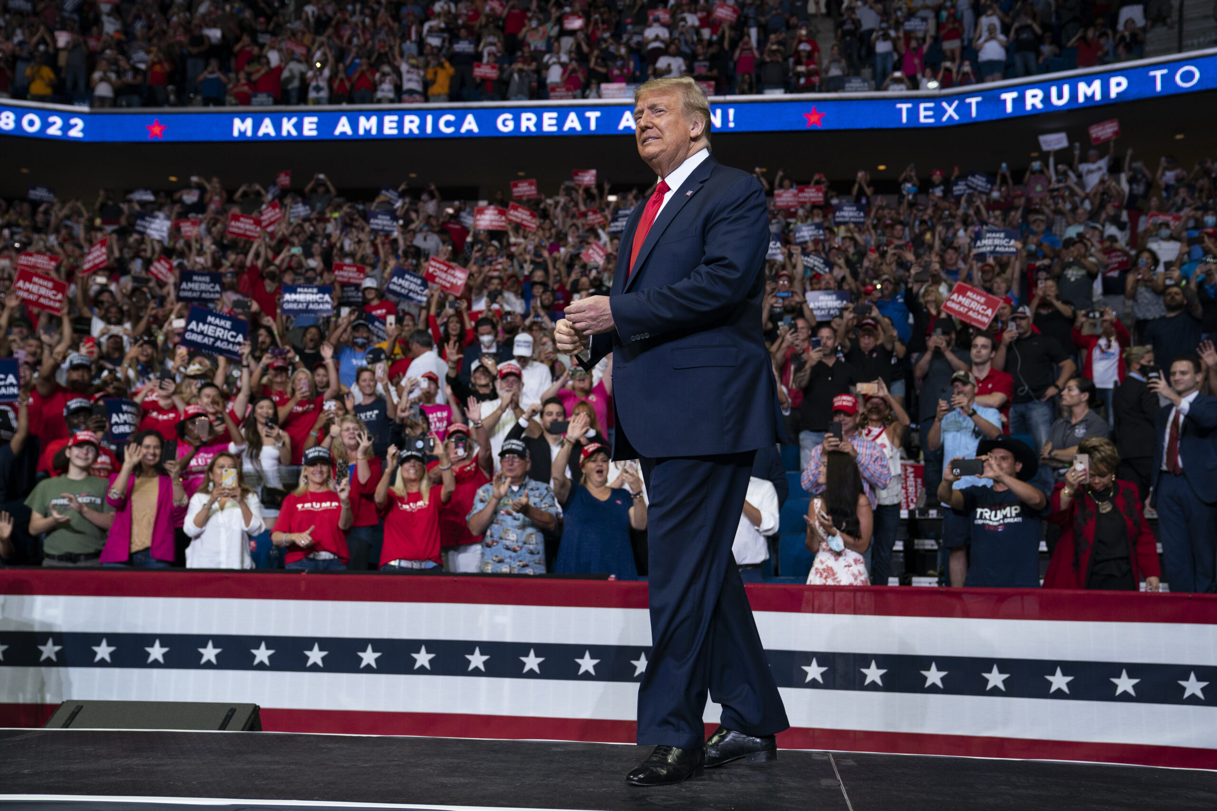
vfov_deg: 34.2
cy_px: 406
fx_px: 1318
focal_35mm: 39
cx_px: 608
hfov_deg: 49.6
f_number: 3.5
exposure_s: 1/1000
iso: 1250
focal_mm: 39
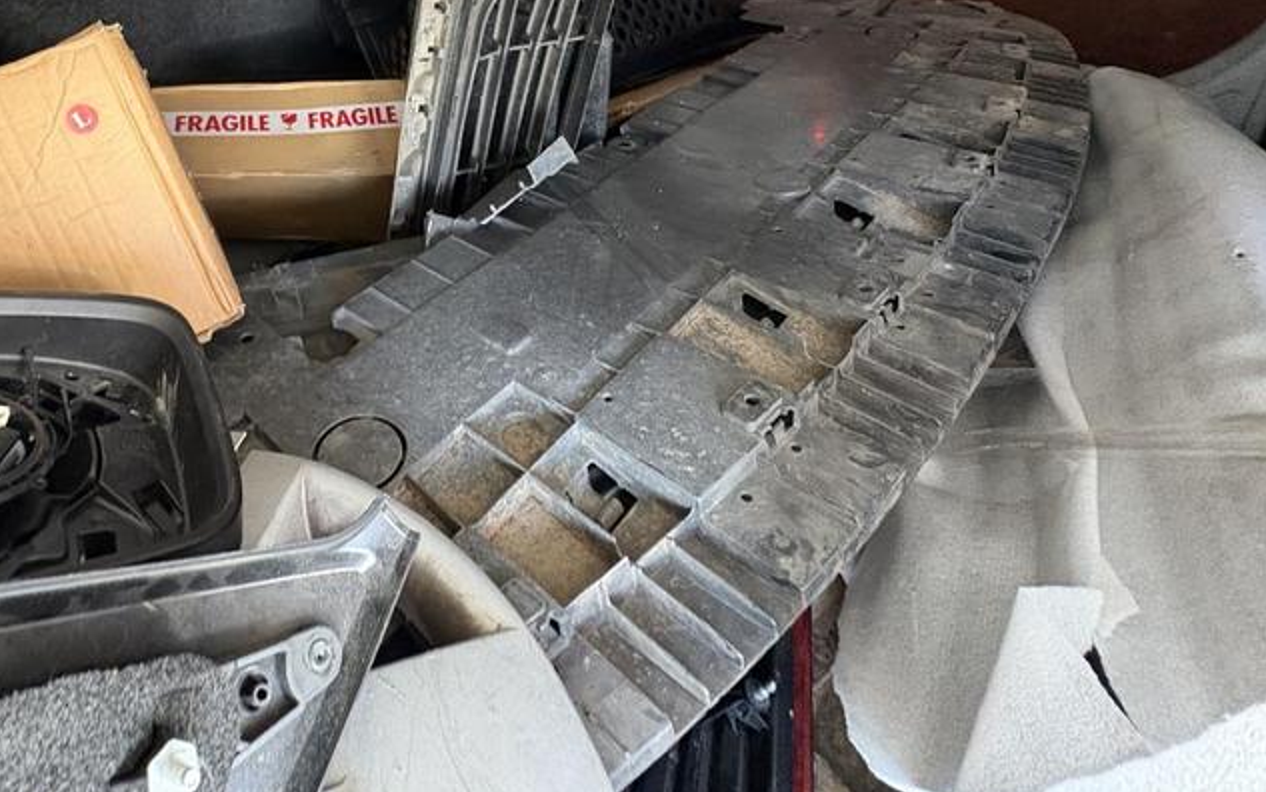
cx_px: 408
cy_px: 144
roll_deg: +3.8
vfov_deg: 53.0
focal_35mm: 21
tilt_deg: -26.2
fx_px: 725
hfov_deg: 79.2
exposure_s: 1/60
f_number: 2.2
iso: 640
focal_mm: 2.22
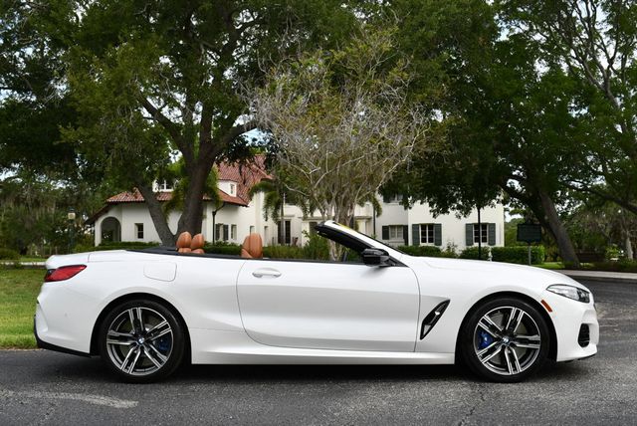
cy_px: 213
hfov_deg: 48.4
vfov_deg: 33.5
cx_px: 318
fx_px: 708
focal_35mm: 40
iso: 160
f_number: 8
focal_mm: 20
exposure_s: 1/250
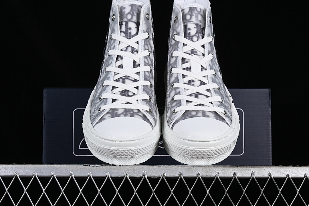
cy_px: 103
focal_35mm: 75
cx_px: 154
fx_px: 644
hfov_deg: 27.0
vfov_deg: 18.2
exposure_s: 1/80
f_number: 8
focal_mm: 50
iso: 160
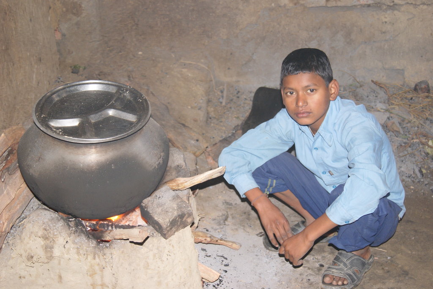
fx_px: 632
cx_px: 216
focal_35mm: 52
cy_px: 144
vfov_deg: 25.8
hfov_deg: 37.8
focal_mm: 35
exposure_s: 1/60
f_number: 5
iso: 400
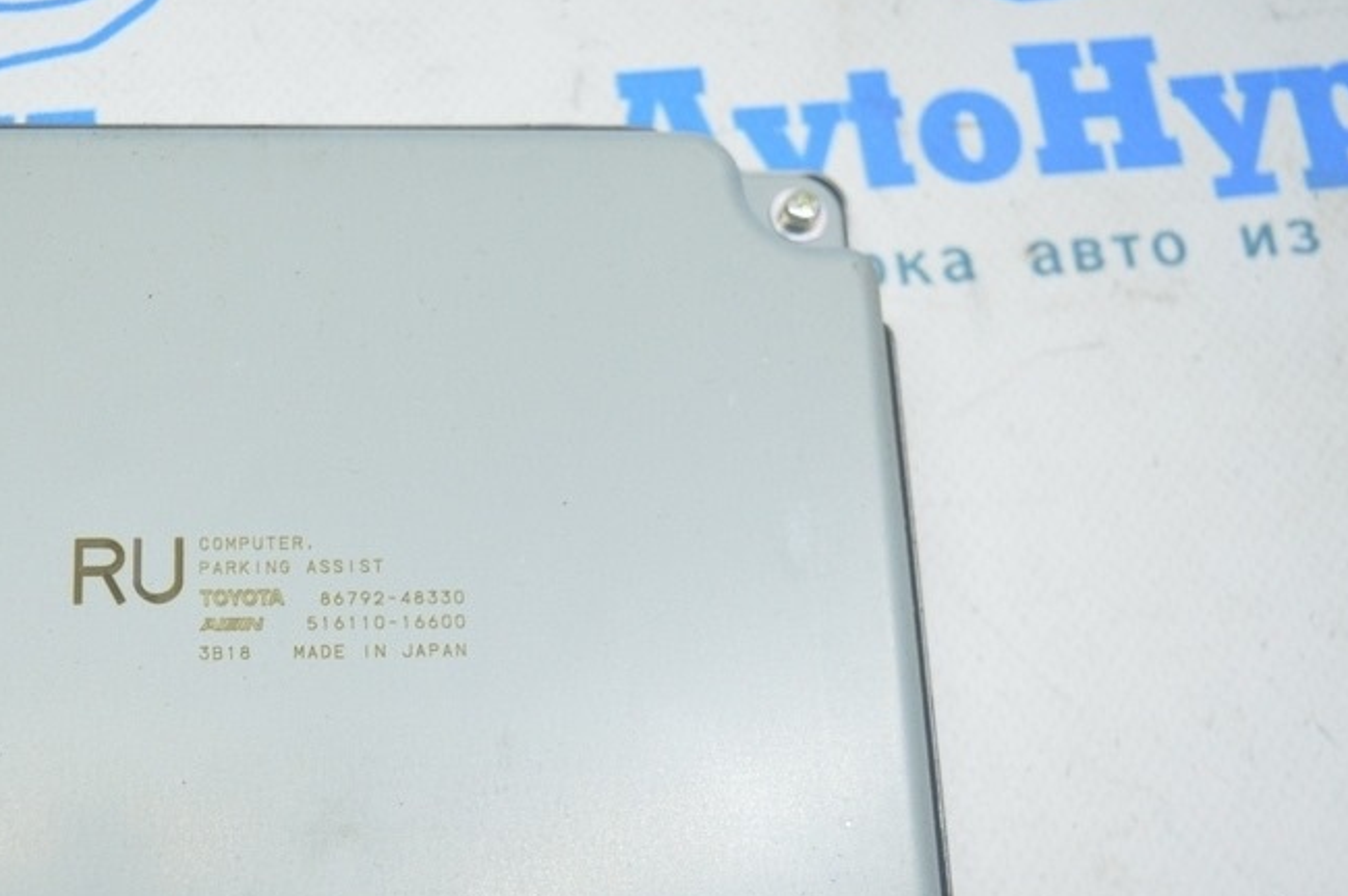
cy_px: 586
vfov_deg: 25.8
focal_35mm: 52
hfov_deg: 37.1
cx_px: 309
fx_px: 1945
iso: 400
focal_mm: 22
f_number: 3.8
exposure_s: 1/40
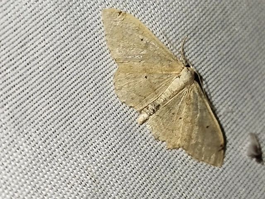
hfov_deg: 19.6
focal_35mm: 100
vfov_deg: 14.8
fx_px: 766
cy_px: 100
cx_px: 132
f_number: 1.7
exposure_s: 1/50
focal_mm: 5.31
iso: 100
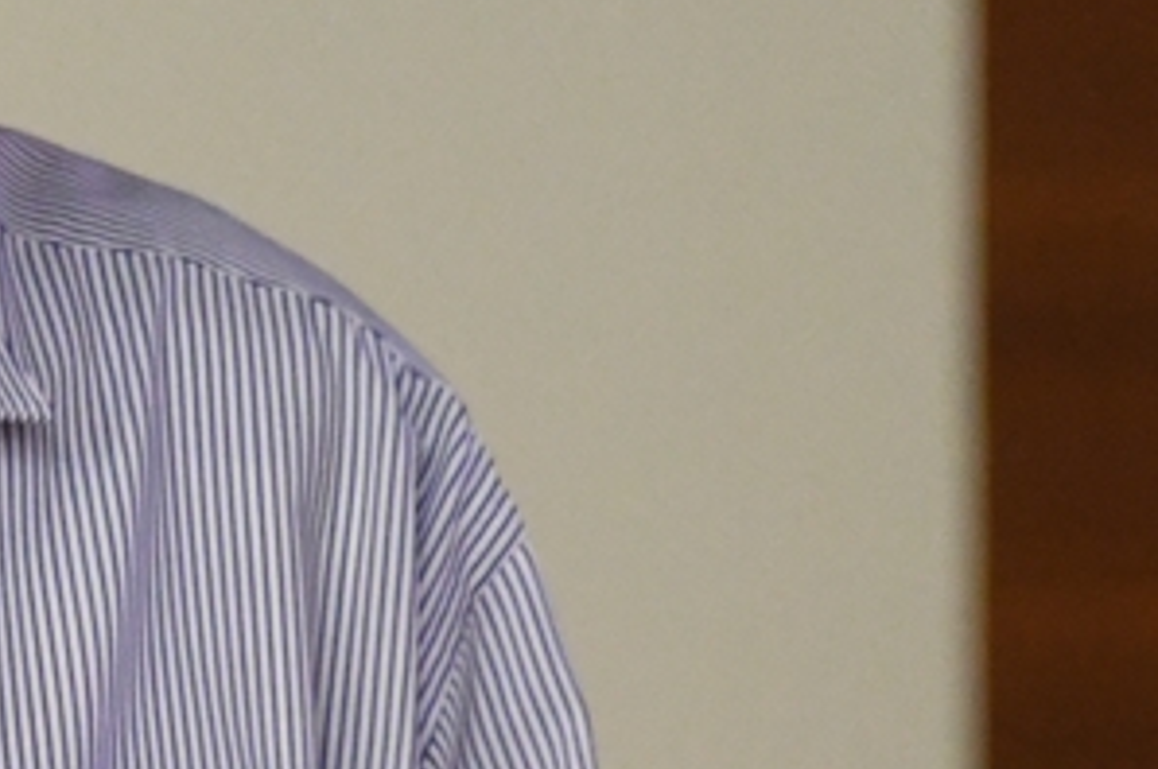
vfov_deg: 0.9
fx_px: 51827
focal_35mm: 1613
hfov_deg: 1.3
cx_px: -645
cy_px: 105
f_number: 5.6
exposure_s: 1/60
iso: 5000
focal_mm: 300
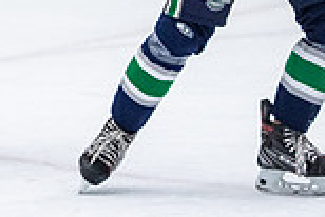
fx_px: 5611
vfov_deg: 2.2
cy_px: -186
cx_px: -80
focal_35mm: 621
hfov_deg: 3.3
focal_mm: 110
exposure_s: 1/640
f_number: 2.8
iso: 2200
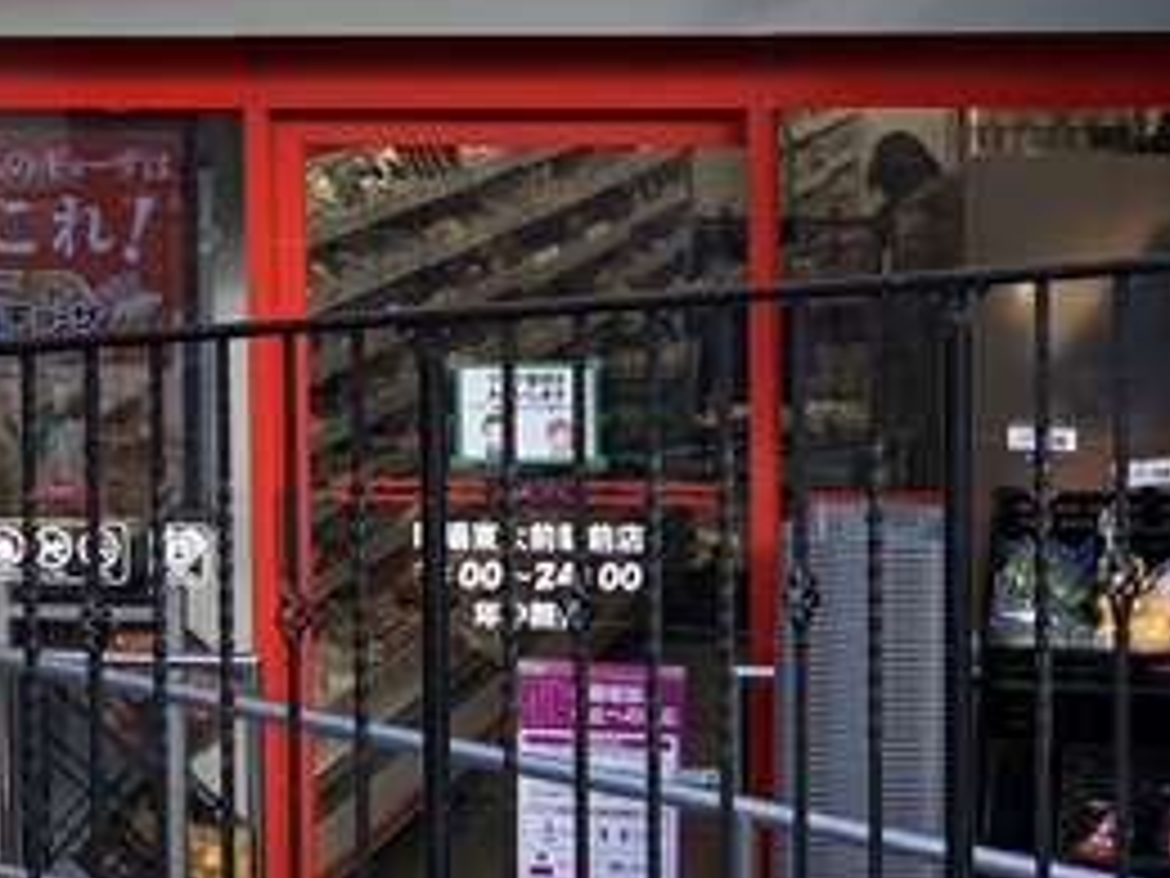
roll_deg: +0.1
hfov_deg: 12.3
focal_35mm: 160
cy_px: 180
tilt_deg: -4.3
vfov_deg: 9.3
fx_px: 5408
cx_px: 306
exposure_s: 1/82
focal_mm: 6
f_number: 2.4
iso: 16
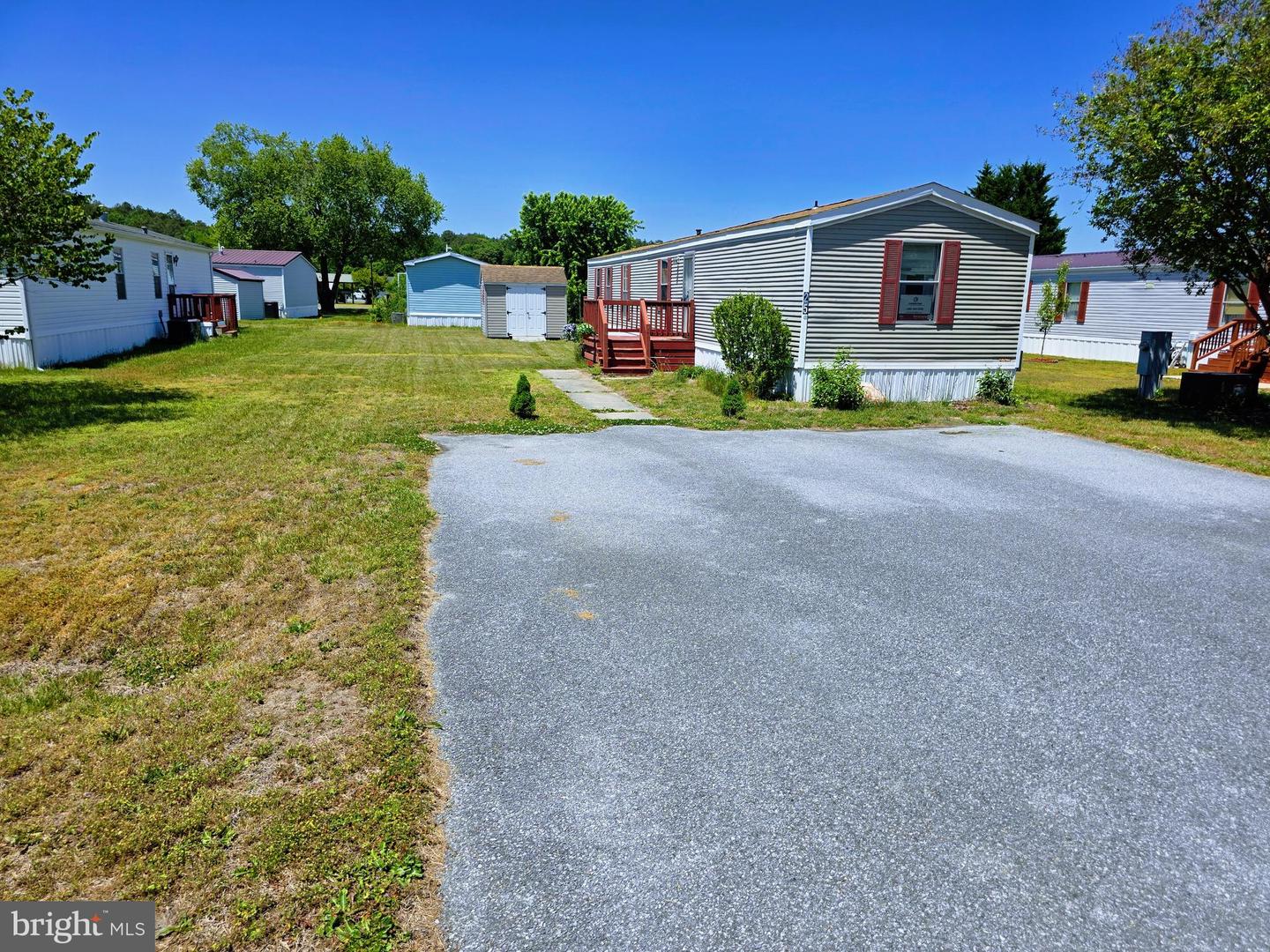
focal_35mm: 23
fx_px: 844
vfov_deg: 58.9
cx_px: 635
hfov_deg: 73.9
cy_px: 476
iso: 80
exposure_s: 1/6809
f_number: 1.7
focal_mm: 6.3
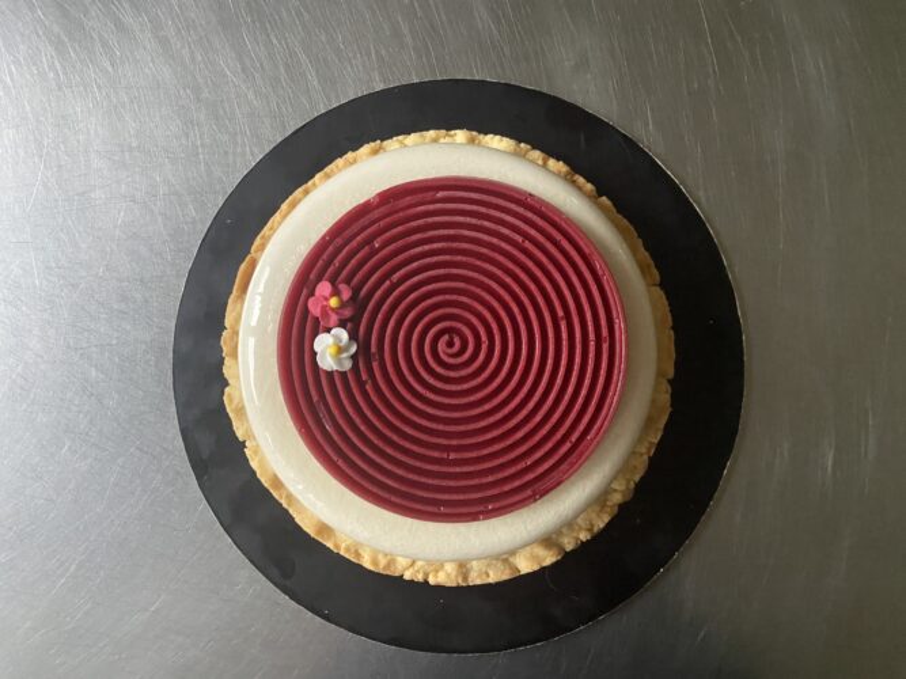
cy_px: 340
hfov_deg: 67.3
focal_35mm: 26
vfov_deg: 53.0
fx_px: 680
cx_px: 453
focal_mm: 4.25
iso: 640
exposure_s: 1/38
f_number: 1.8
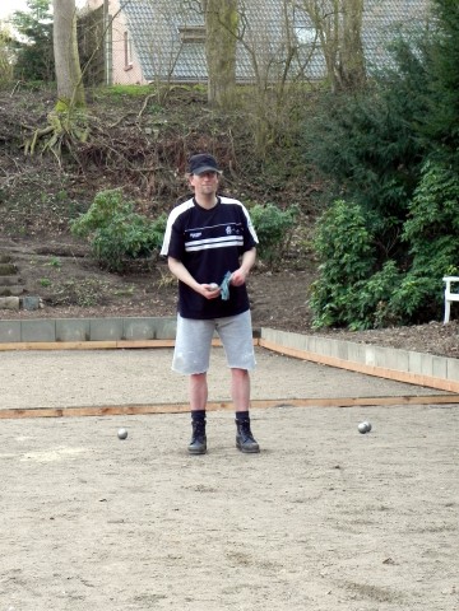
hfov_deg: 14.1
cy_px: 306
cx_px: 230
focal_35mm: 105
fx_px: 1856
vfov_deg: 18.7
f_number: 4
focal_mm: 18.8
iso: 160
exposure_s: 1/65.1
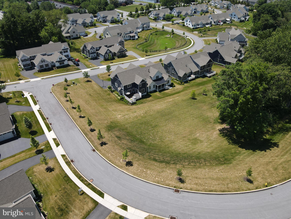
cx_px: 146
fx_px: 202
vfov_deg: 56.8
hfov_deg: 71.6
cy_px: 110
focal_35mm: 24
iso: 110
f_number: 2.8
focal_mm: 4.5
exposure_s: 1/500
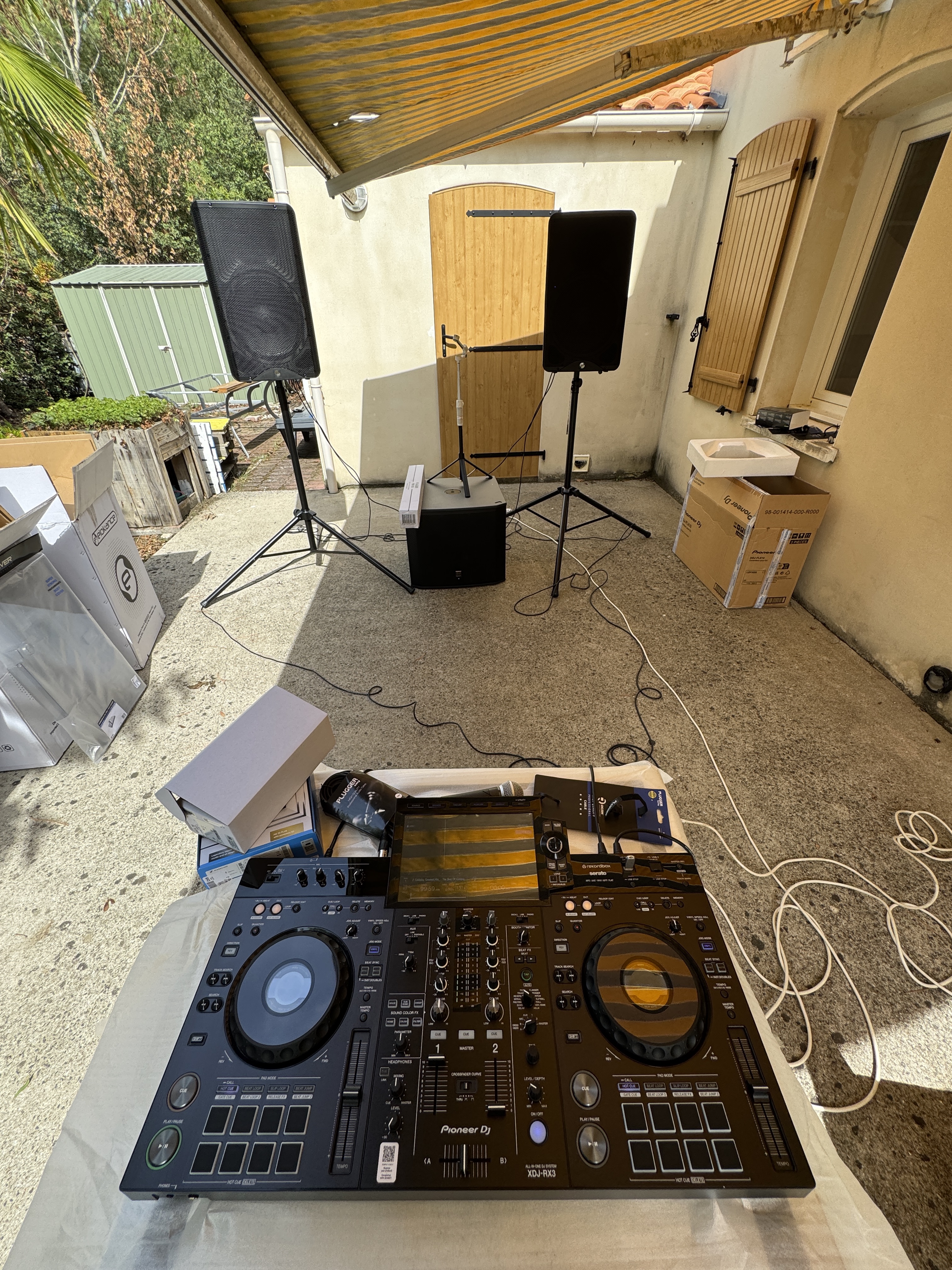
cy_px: 635
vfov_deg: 102.1
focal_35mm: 14
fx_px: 513
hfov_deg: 85.7
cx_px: 476
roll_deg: -0.1
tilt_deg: -35.5
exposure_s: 1/473
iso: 40
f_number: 2.2
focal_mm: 2.22
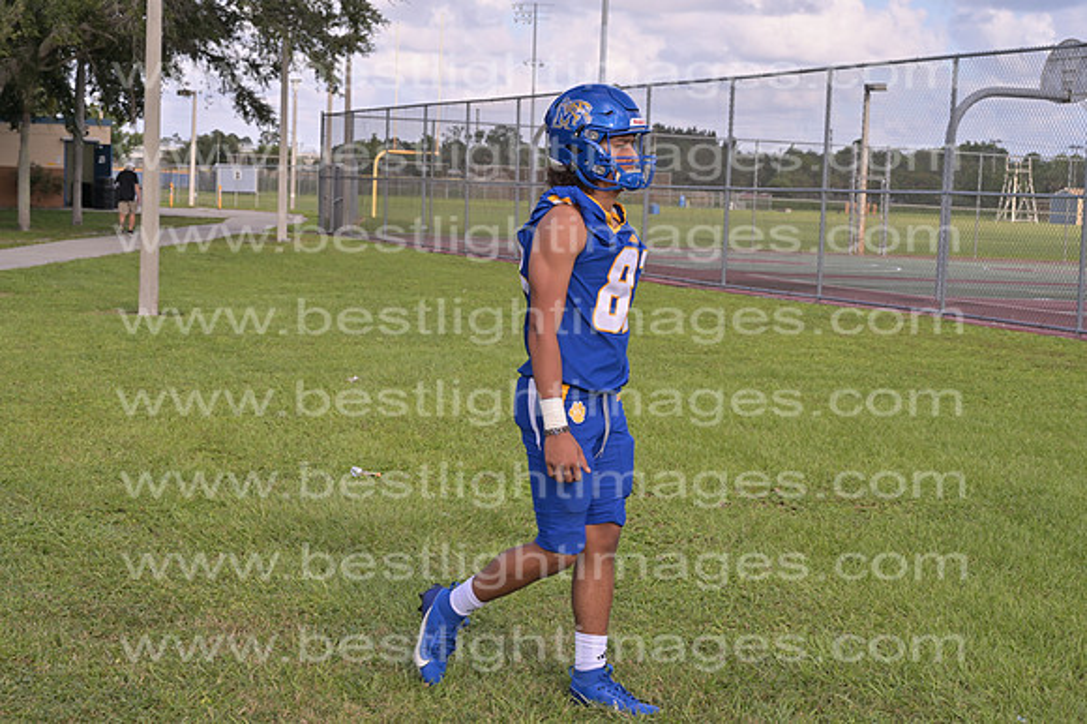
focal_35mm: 63
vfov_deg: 21.5
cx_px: 544
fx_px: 1901
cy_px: 362
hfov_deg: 31.9
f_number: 8
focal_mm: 63
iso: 125
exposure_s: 1/250
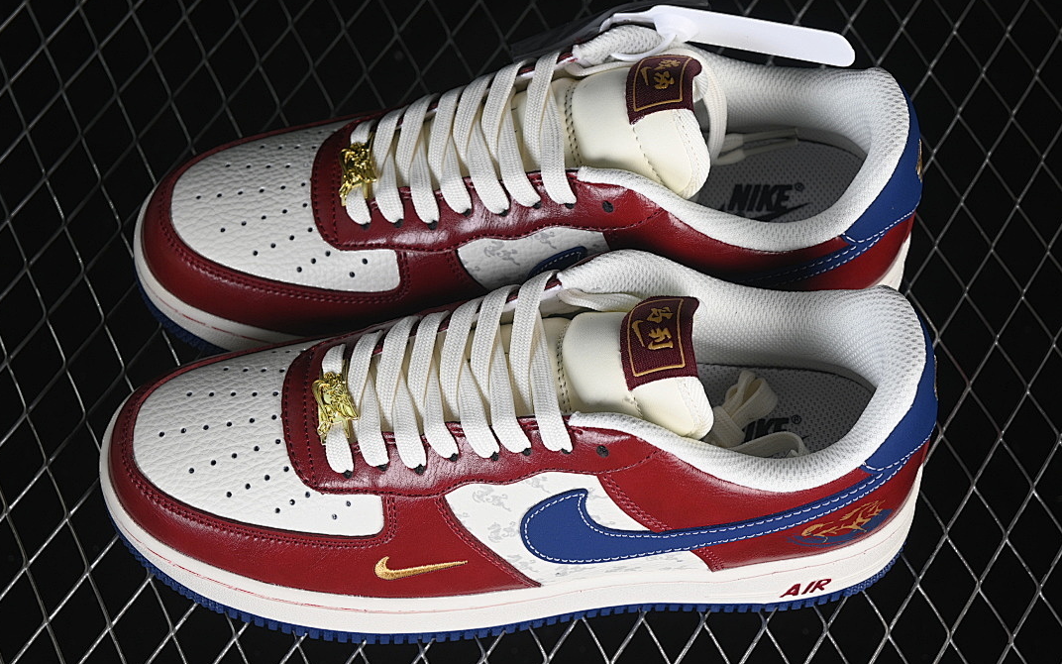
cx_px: 528
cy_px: 320
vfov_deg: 16.9
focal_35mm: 77
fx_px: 2229
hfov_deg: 26.8
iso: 160
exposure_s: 1/80
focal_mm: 50
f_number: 7.1
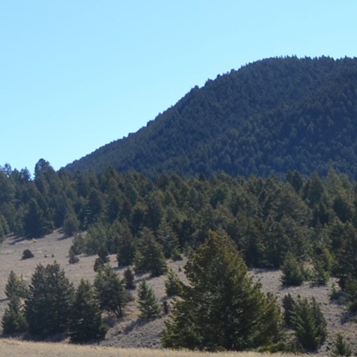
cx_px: -268
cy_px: 215
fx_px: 1213
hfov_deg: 14.8
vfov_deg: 16.7
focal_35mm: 104
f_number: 7.1
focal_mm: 18
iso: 100
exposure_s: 1/200
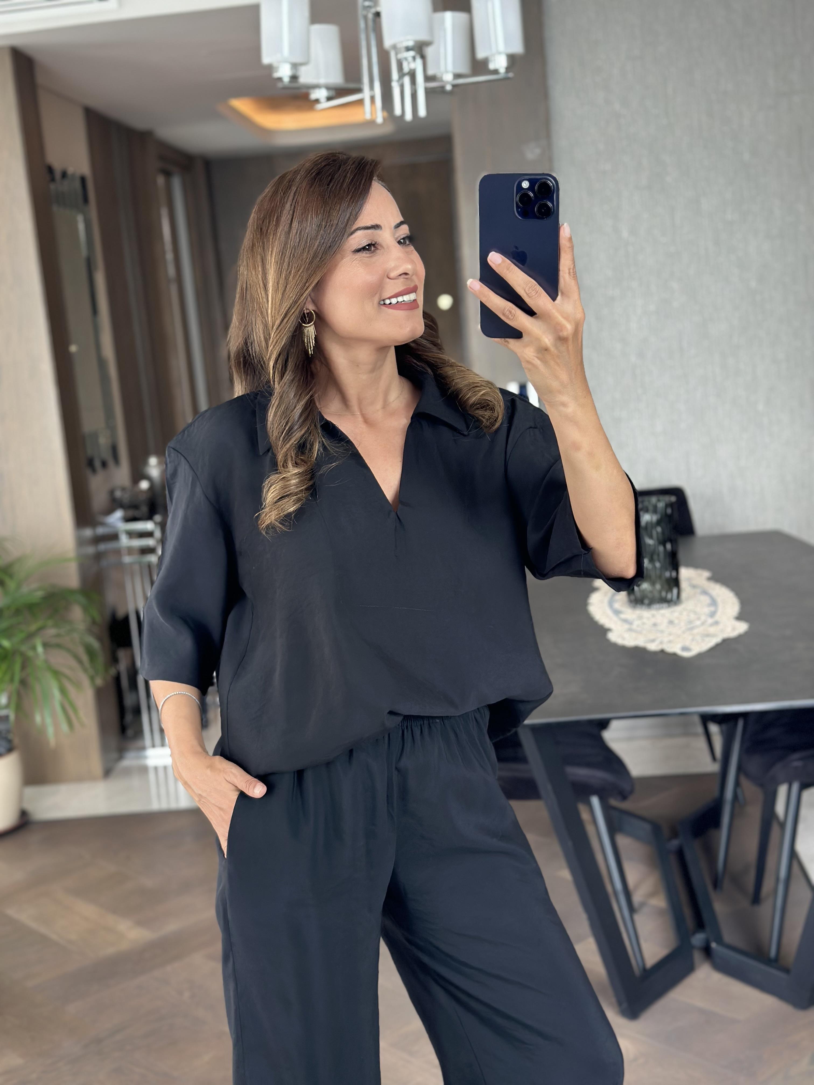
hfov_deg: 30.3
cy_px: 542
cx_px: 407
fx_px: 1505
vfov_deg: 39.7
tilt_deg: -15.4
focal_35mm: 48
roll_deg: +5.9
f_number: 1.78
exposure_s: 1/107
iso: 125
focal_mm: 6.86
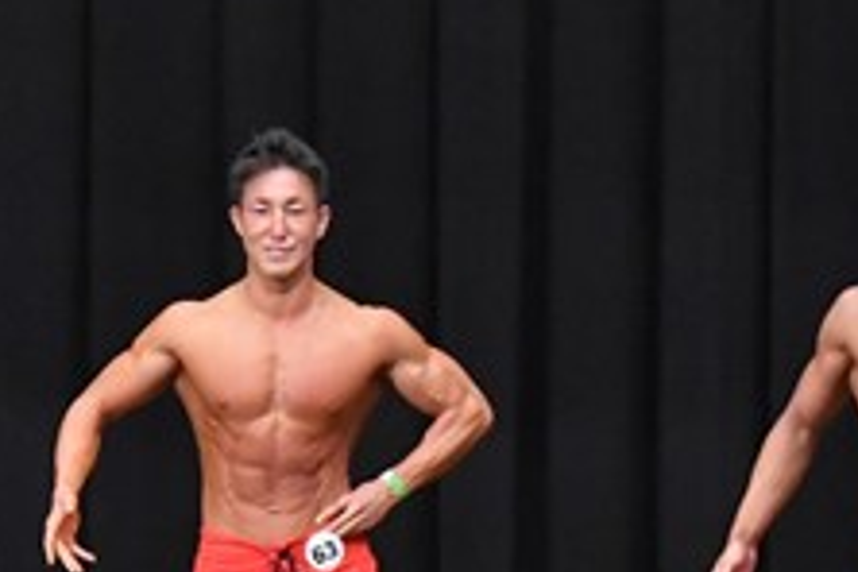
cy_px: 645
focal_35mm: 409
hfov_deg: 5.0
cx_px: -10
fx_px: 9747
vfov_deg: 3.4
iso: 8000
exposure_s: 1/400
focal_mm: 78
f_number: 5.6
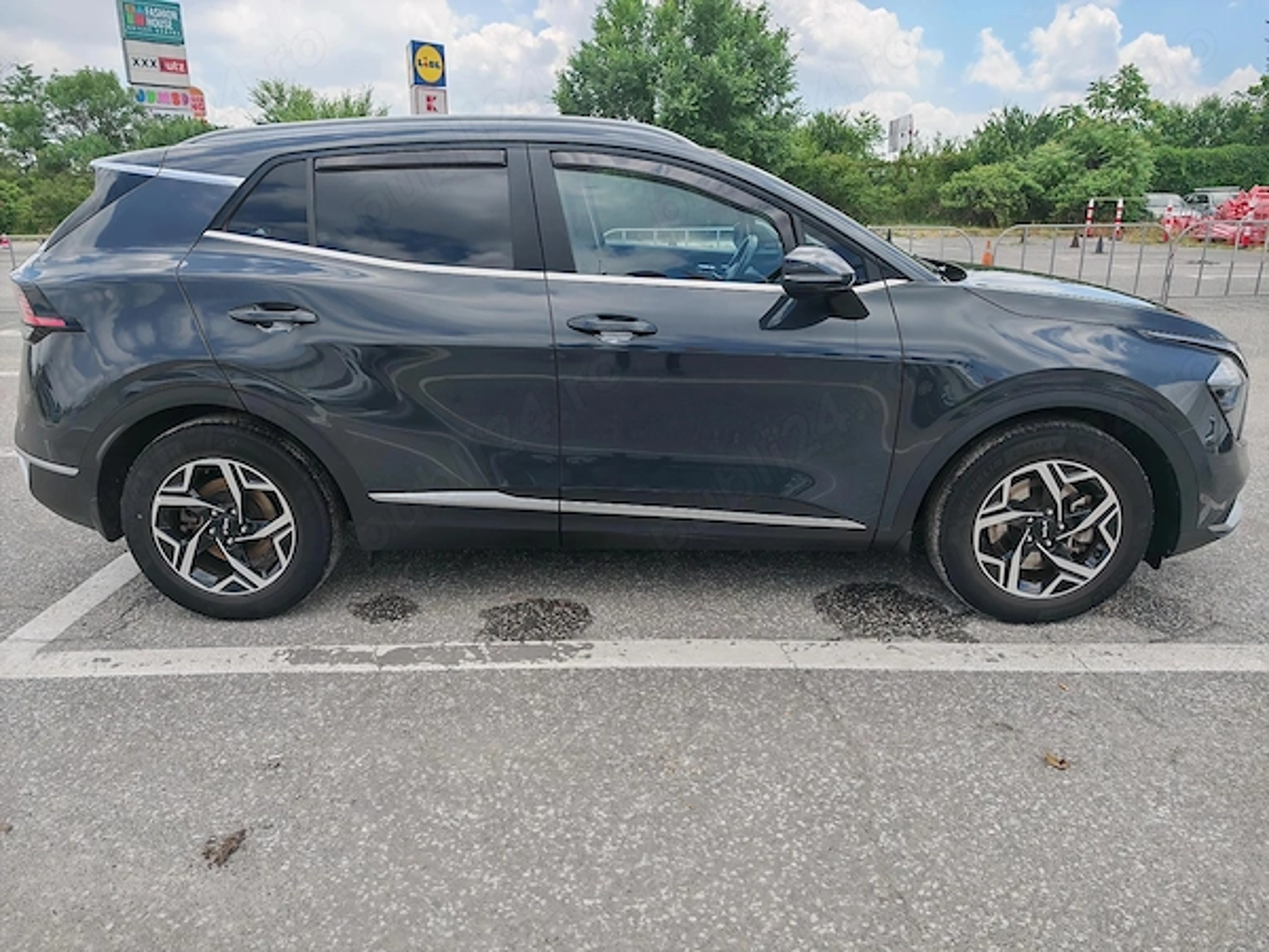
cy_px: 476
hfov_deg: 71.6
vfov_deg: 56.8
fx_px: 880
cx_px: 634
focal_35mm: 24
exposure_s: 1/6700
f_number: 2
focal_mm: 6.83
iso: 100
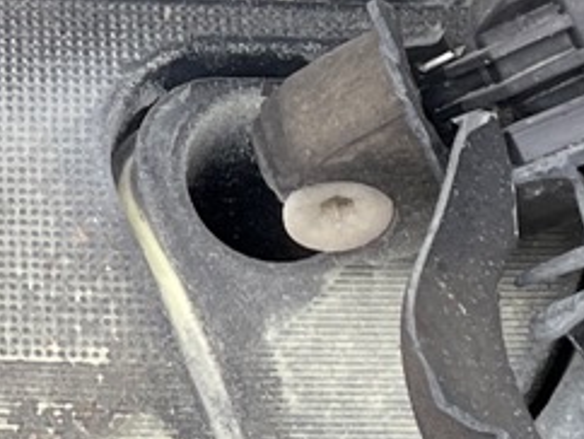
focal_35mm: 193
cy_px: -2
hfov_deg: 9.9
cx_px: -306
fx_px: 3259
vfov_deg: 7.7
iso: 32
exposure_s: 1/121
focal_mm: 4.2
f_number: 1.6
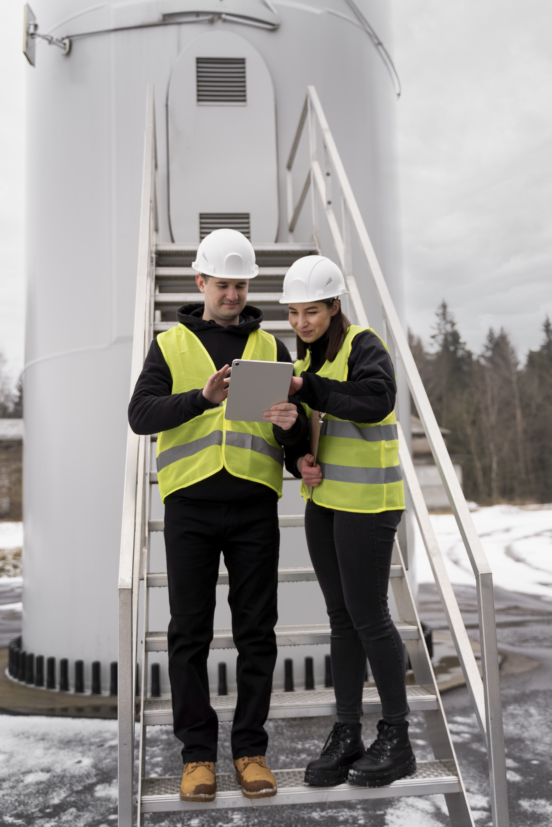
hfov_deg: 35.9
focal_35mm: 37
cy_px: 414
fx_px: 851
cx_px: 276
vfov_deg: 51.9
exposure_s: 1/500
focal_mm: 37
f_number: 2.8
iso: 160
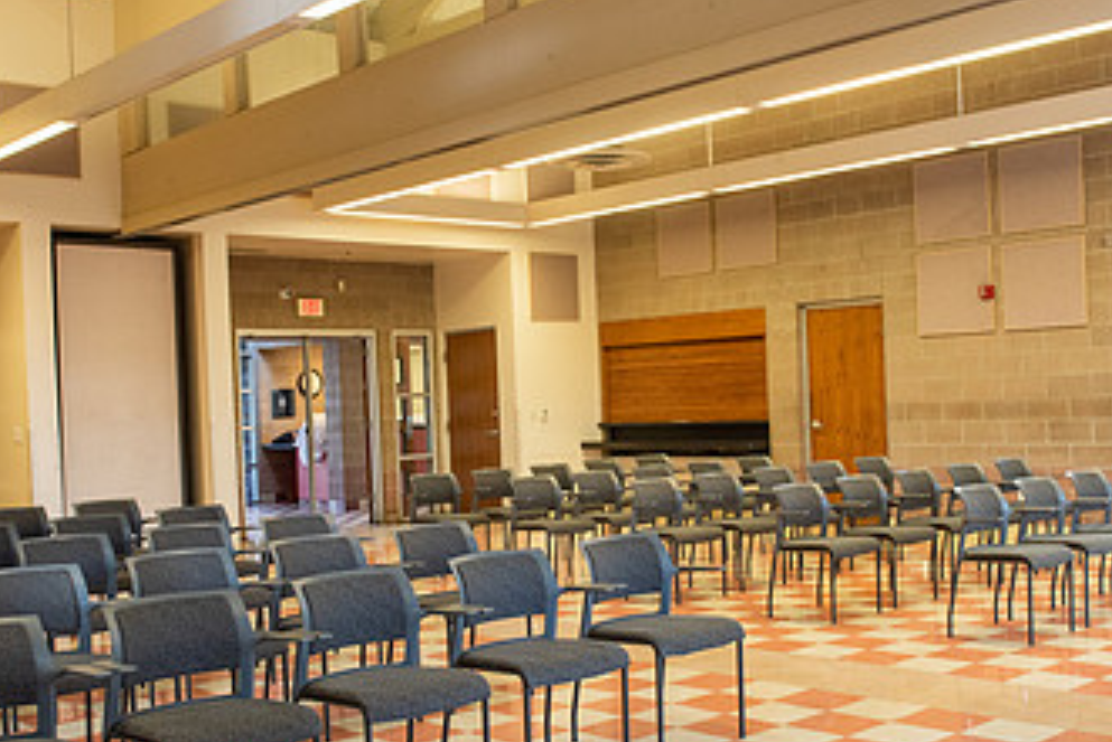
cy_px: 421
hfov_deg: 46.4
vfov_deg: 31.9
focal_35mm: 42
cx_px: 527
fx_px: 1298
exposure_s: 1/80
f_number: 5.6
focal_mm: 24
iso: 1600
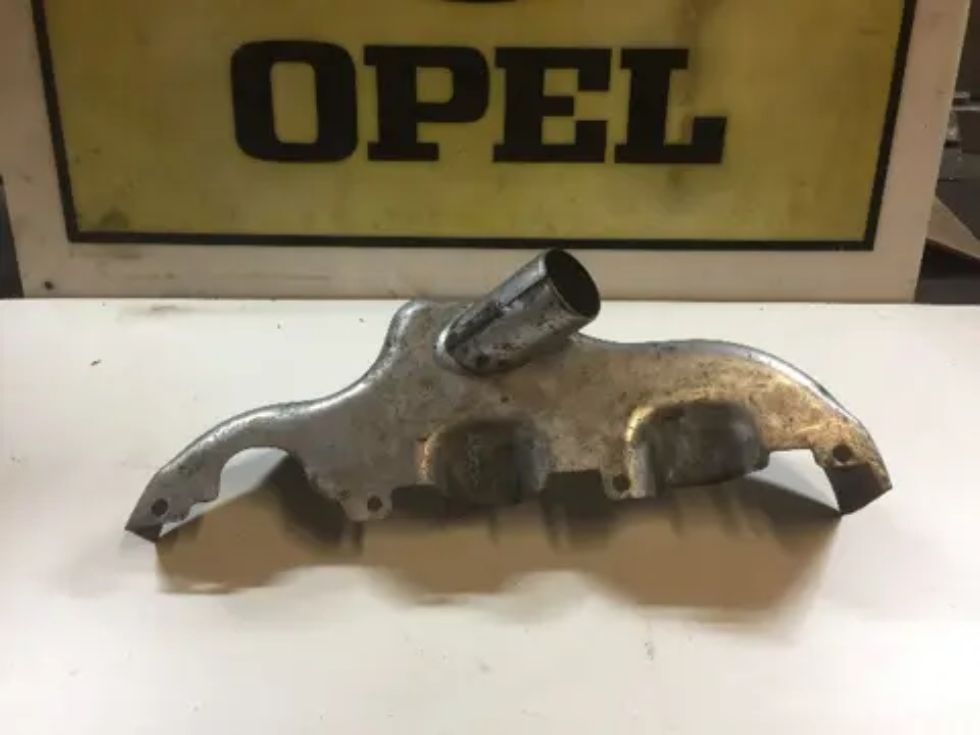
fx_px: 821
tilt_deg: -37.9
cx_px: 490
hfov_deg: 61.7
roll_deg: -1.0
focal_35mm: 29
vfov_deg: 48.2
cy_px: 368
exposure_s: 1/33
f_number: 2.2
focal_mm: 4.15
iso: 100
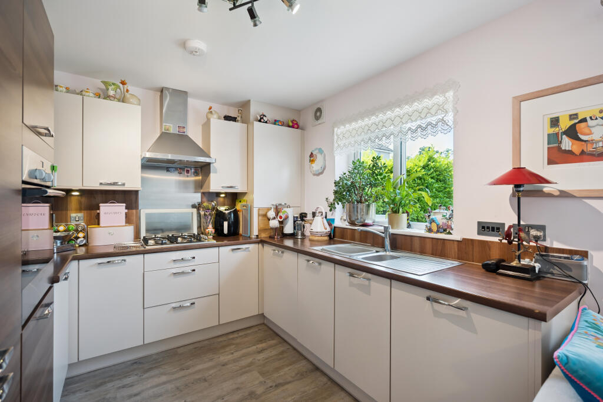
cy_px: 201
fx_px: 268
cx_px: 302
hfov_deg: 96.7
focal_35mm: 16
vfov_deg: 73.8
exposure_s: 1/100
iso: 400
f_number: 4
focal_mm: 16
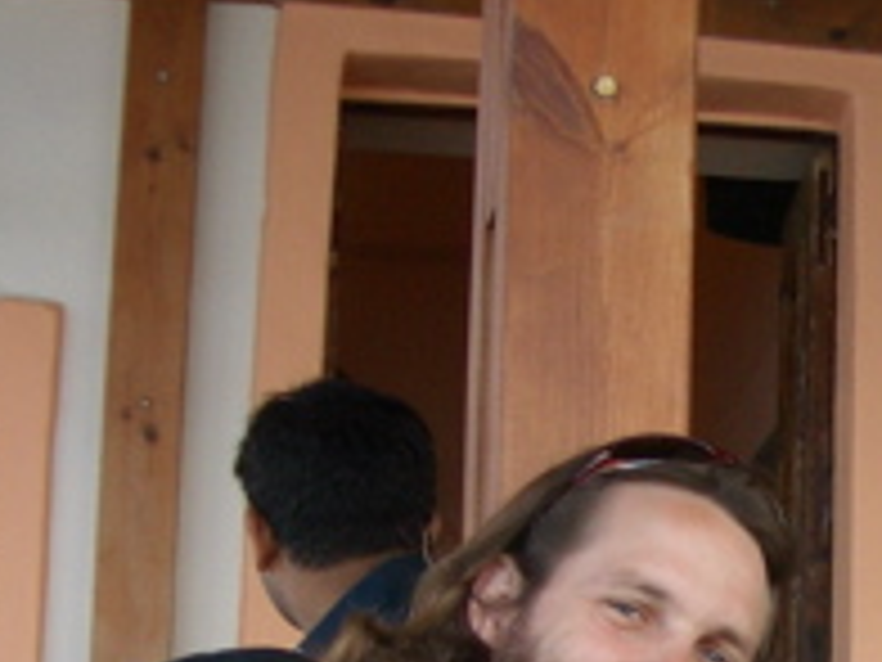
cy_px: 779
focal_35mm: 114
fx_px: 2905
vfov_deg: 12.7
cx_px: 976
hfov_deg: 16.7
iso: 50
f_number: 2.6
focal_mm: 5.8
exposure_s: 1/200
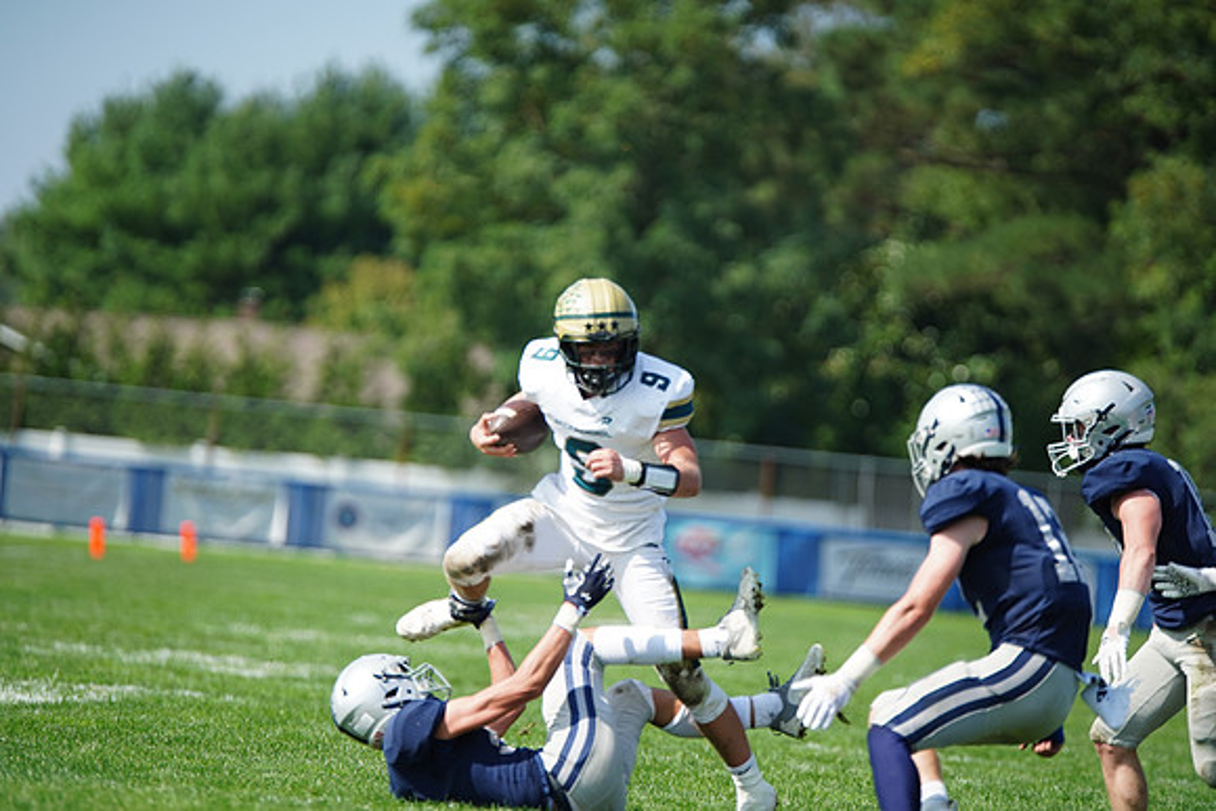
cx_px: 608
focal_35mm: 247
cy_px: 406
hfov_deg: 8.3
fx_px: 8345
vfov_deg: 5.6
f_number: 2.8
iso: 400
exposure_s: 1/3200
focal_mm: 247
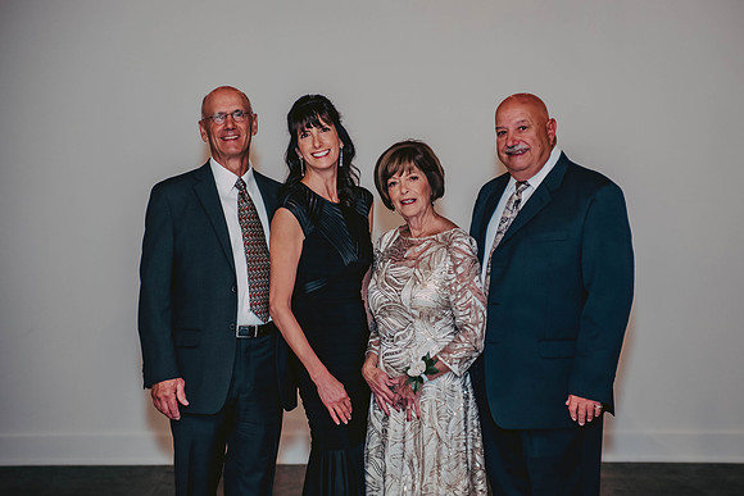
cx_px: 410
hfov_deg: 24.2
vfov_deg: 16.3
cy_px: 223
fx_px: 1734
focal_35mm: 84
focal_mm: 75
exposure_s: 1/60
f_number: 3.2
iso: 1250
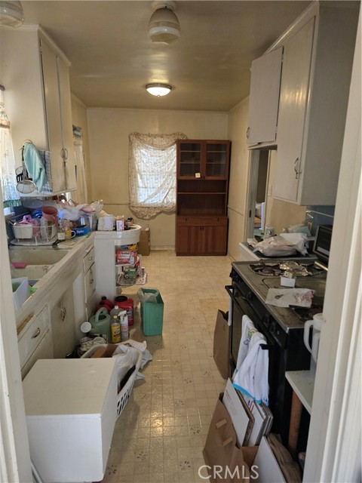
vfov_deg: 73.9
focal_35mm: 23
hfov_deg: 58.9
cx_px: 181
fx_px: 321
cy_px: 242
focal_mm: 6.3
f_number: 1.7
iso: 800
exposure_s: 1/60
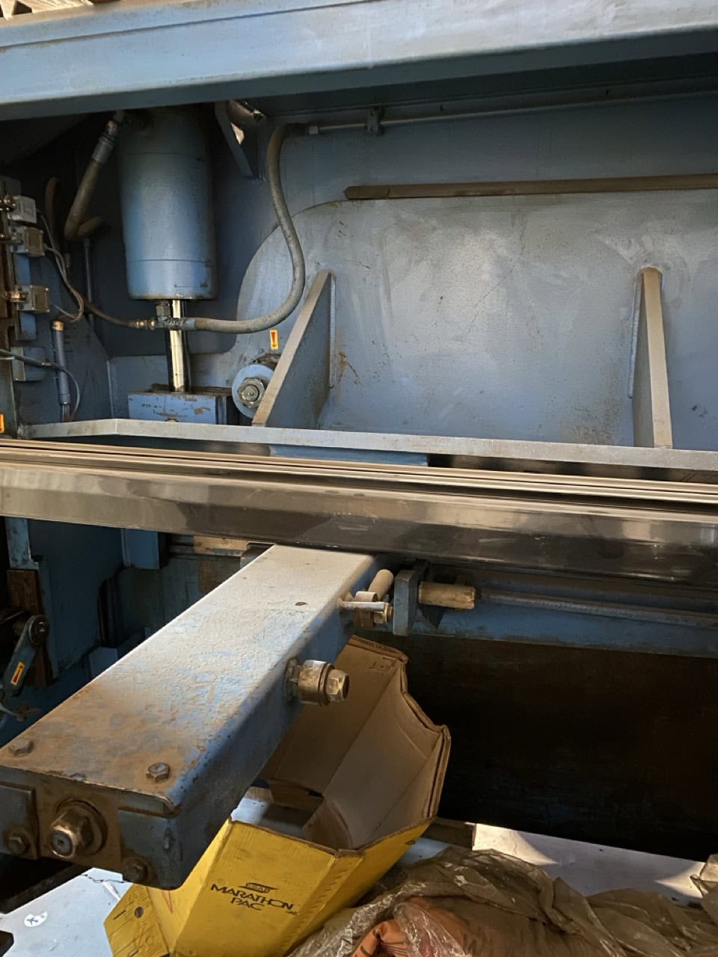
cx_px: 359
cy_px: 478
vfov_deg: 67.3
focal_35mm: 26
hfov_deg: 53.1
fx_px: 719
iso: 640
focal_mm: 4.2
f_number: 1.8
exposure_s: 1/8
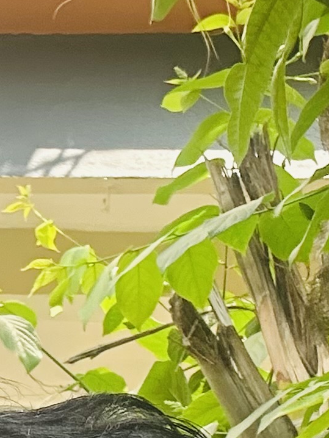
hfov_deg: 10.7
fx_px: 1634
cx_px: -273
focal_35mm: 129
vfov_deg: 14.6
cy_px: 584
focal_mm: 2.69
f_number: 1.9
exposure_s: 1/137
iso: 40
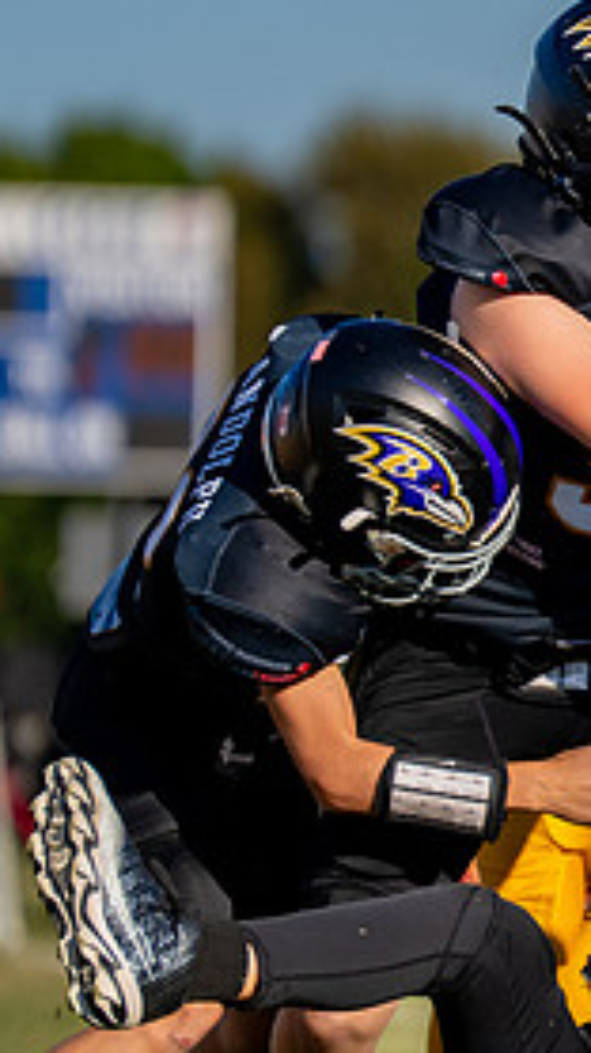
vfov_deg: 3.2
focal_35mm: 683
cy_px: 566
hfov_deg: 1.8
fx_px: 19063
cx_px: 1065
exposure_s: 1/3200
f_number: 2.8
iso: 160
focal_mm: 200
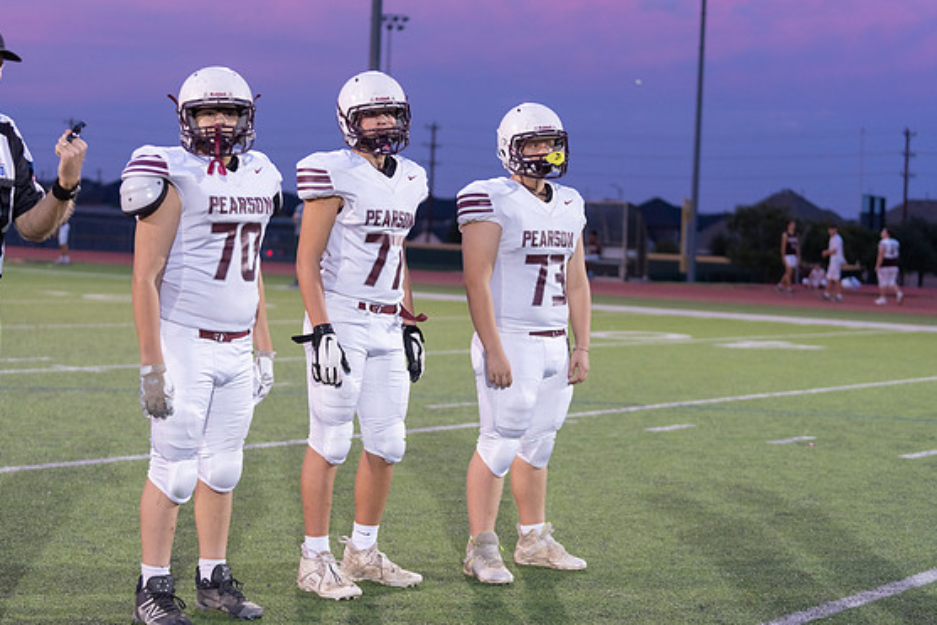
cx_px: 457
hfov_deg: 27.7
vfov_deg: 18.7
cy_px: 323
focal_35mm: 73
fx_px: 1900
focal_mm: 70
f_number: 2.8
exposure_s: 1/400
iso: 1600
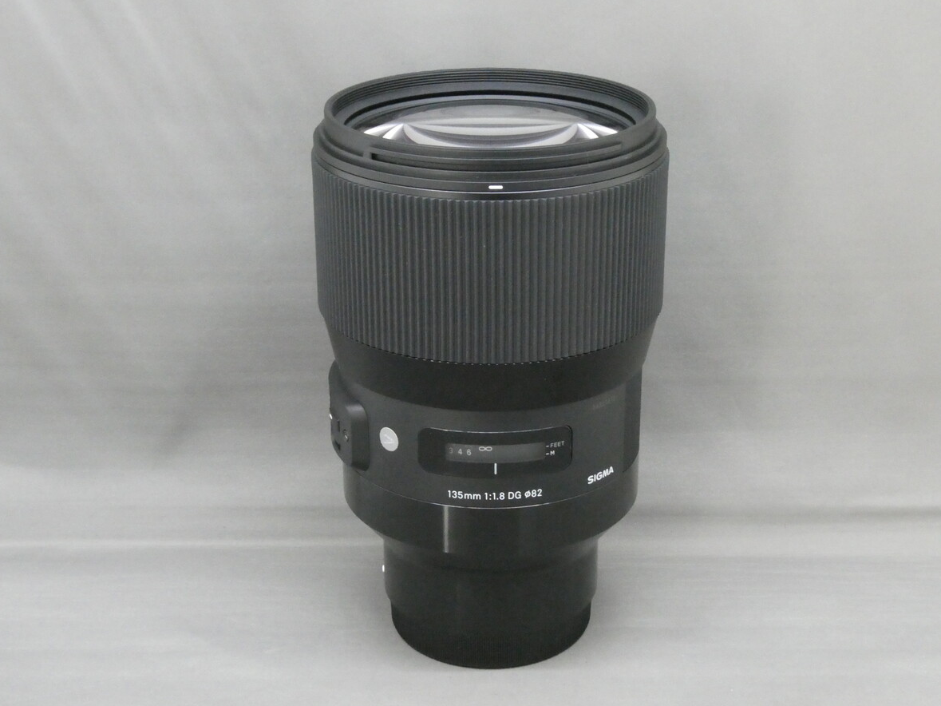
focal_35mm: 58
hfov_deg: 33.2
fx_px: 1577
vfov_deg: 25.2
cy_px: 351
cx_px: 472
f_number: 5.6
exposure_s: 1/30
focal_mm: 10.3
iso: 1600
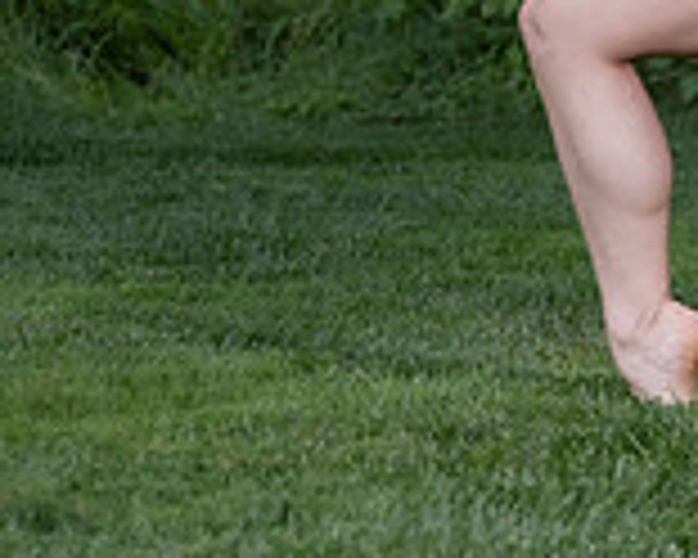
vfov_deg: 7.3
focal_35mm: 210
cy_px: -158
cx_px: 1209
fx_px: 4338
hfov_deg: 8.9
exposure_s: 1/1250
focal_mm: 48
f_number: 2.8
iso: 400
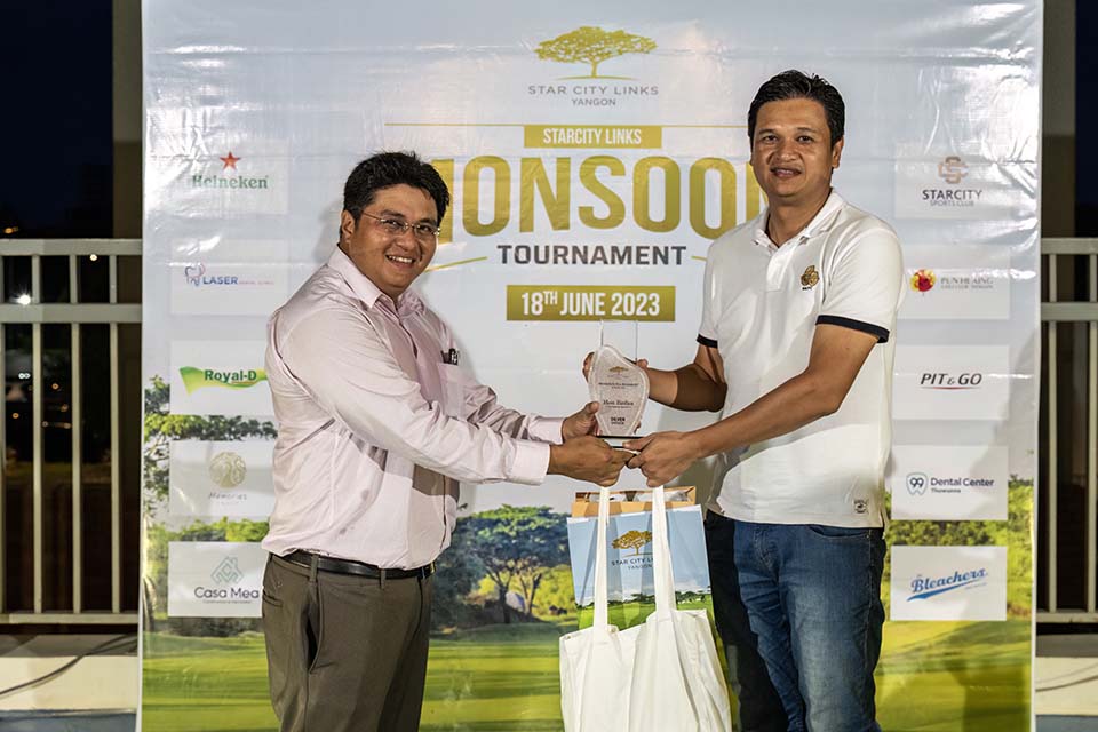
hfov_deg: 44.5
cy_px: 366
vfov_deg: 30.5
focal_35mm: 44
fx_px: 1342
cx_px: 549
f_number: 5
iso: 2000
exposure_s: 1/200
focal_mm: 44
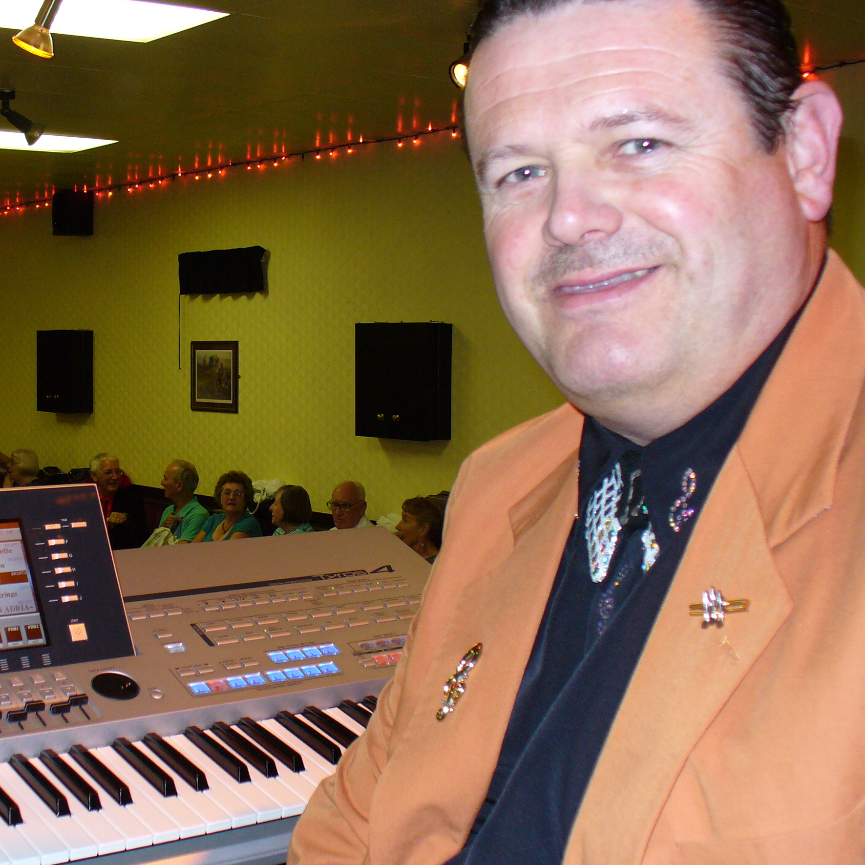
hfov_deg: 32.4
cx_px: 269
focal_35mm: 52
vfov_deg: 32.8
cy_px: 453
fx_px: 1470
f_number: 2.8
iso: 100
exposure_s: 1/30
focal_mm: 6.1
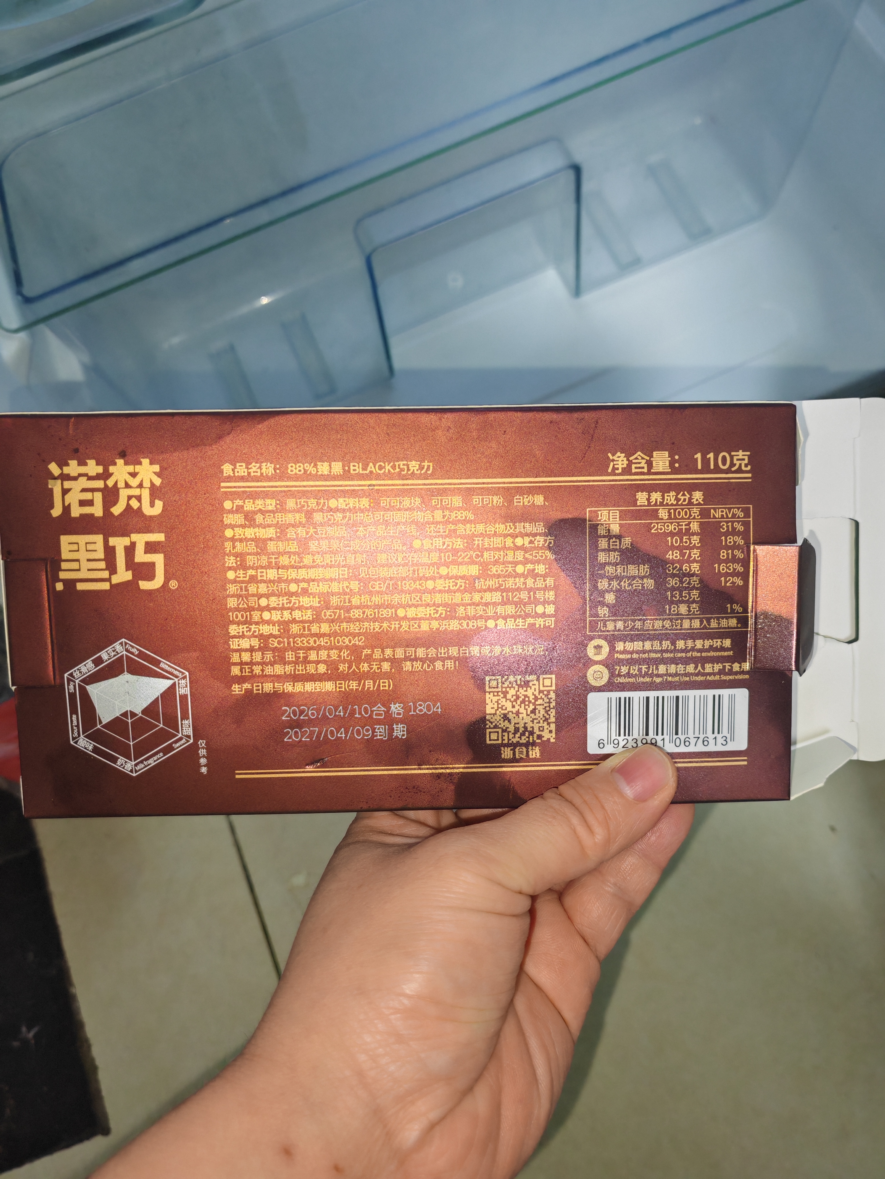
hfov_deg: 51.4
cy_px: 590
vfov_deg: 65.3
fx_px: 920
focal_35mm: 27
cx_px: 442
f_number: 1.95
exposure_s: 1/49
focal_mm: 5.52
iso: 320
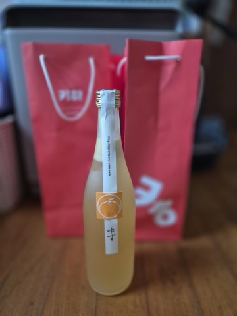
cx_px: 118
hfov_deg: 58.9
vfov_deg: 73.9
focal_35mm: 23
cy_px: 158
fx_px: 210
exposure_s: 1/60
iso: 800
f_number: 1.8
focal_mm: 5.4
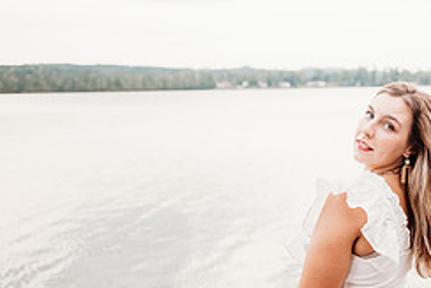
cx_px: 429
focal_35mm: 57
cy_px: 133
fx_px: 683
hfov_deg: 32.3
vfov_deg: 23.8
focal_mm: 24
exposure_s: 1/400
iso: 200
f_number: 2.2
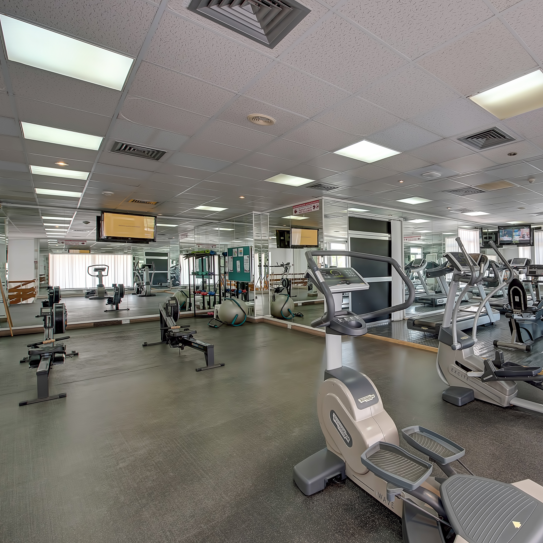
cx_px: 408
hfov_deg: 74.8
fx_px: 319
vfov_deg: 80.7
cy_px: 271
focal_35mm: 18
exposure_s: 1/50
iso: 800
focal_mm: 14
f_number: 8
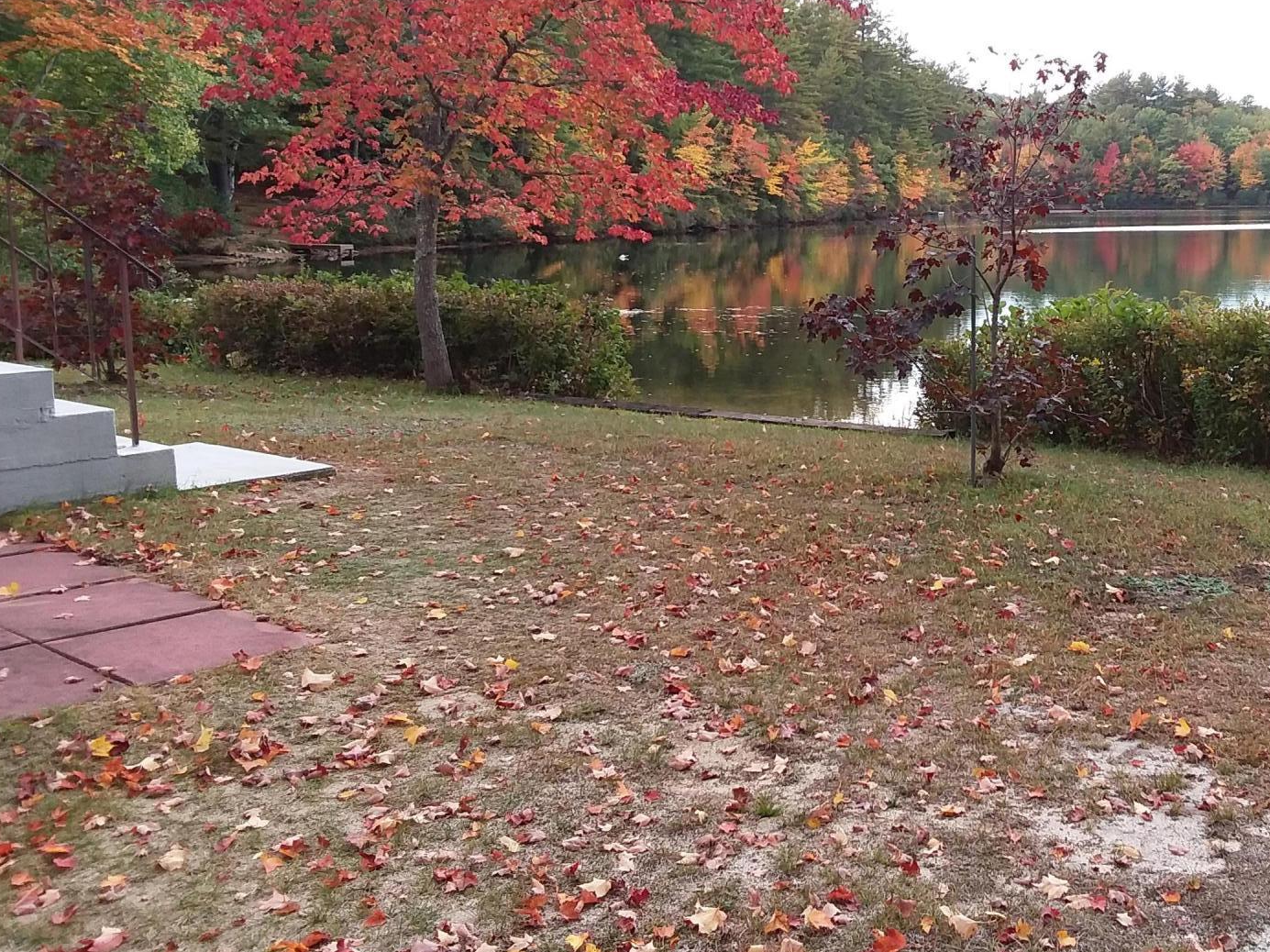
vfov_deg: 36.7
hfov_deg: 47.0
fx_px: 1430
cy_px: 414
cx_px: 866
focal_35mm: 39
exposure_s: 1/140
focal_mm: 2.91
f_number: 1.9
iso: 50
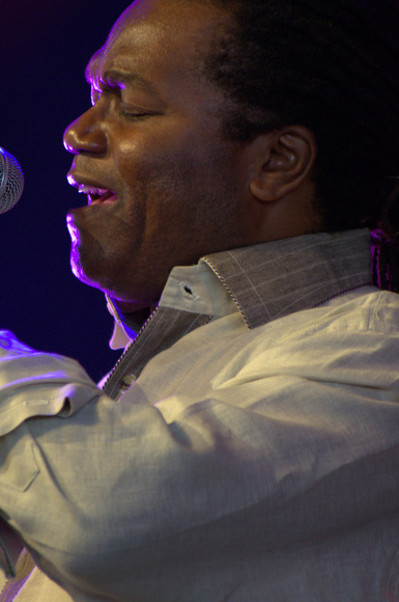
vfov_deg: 3.7
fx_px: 9321
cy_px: 303
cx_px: 154
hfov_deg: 2.5
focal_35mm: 559
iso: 3200
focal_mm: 300
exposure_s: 1/100
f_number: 6.3
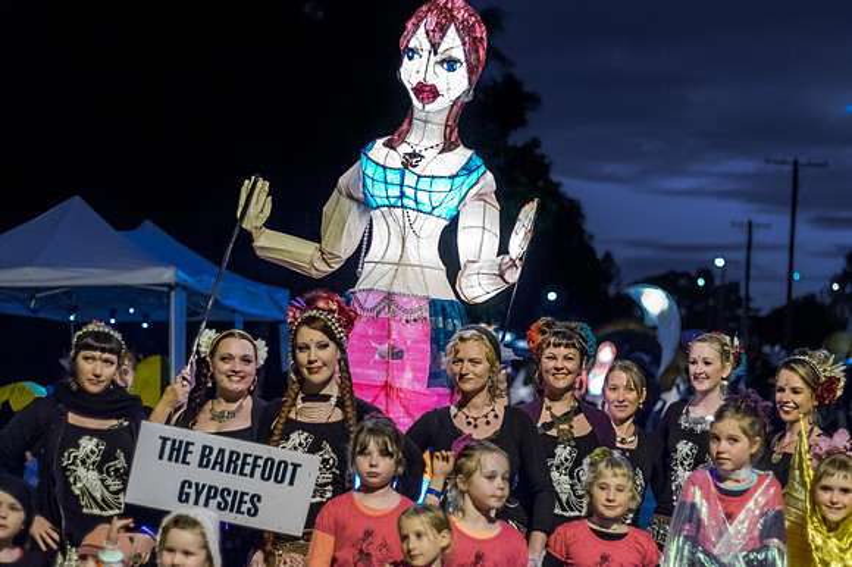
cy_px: 284
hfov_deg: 27.0
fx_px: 1774
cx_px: 426
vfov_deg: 18.2
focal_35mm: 75
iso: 1600
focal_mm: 50
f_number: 1.8
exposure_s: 1/100
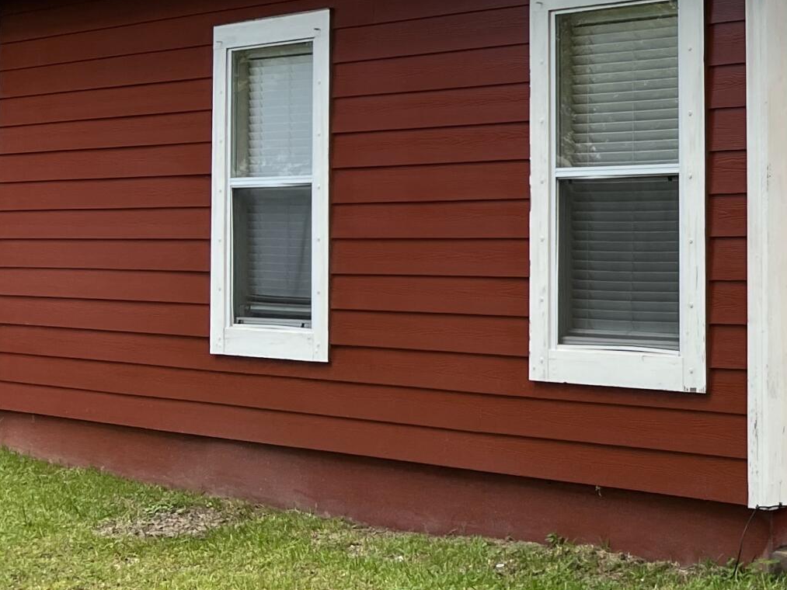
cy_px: 82
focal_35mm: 77
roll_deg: +0.8
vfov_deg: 18.9
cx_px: 1113
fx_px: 1751
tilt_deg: +7.4
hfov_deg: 21.9
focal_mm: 5.7
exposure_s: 1/340
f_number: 1.5
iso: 50
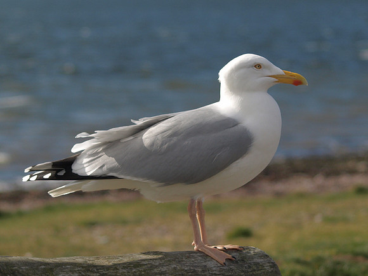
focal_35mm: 198
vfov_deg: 7.5
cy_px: 138
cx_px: 184
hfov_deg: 10.0
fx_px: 2105
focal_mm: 99
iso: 400
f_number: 5.7
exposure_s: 1/2500
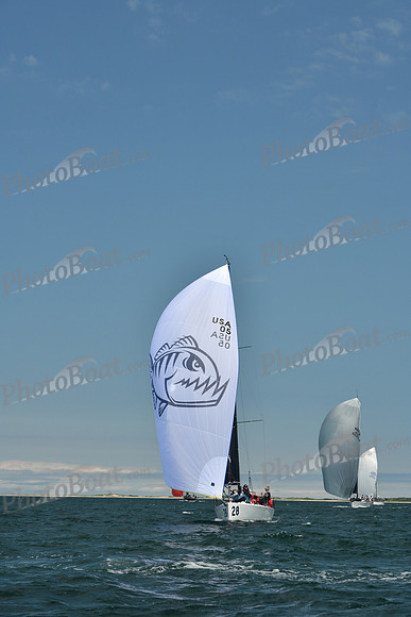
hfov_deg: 14.9
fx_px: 1574
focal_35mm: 92
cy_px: 308
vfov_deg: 22.1
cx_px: 206
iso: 320
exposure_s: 1/640
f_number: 8
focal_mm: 92
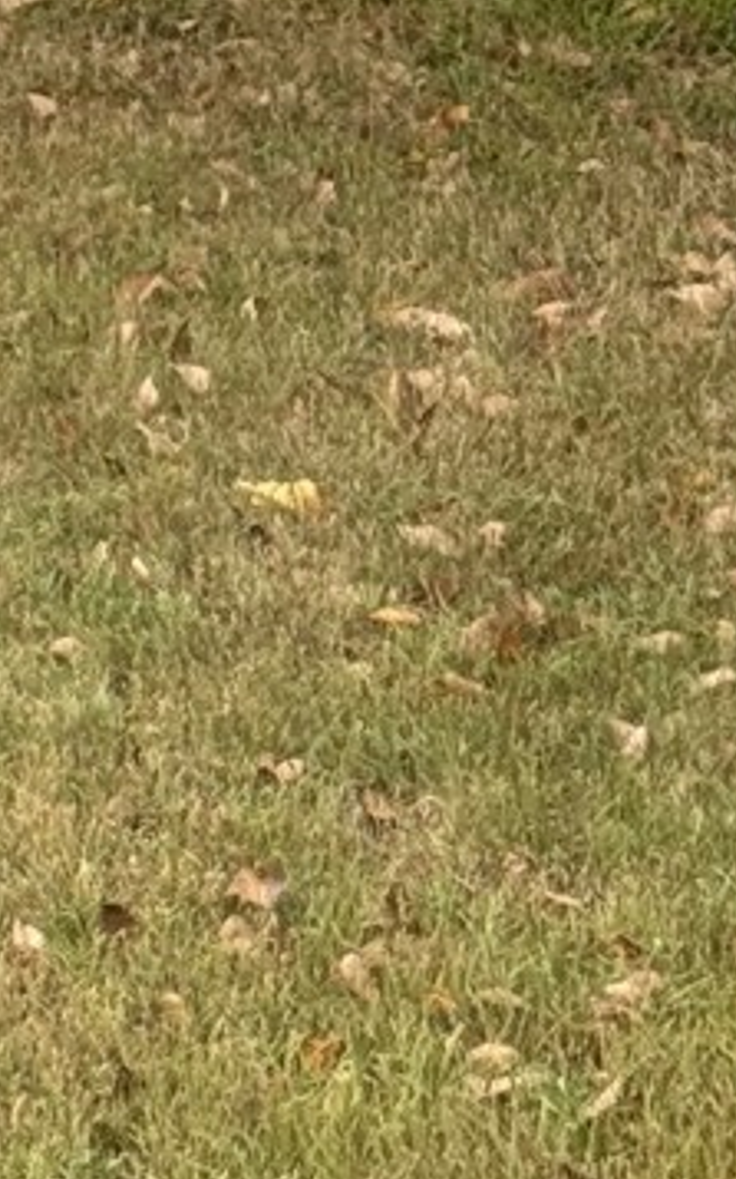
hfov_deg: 5.8
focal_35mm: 219
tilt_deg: -7.4
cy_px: -479
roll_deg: -0.2
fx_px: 7031
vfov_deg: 9.4
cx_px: -746
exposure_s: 1/1366
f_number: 1.78
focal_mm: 6.76
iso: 64
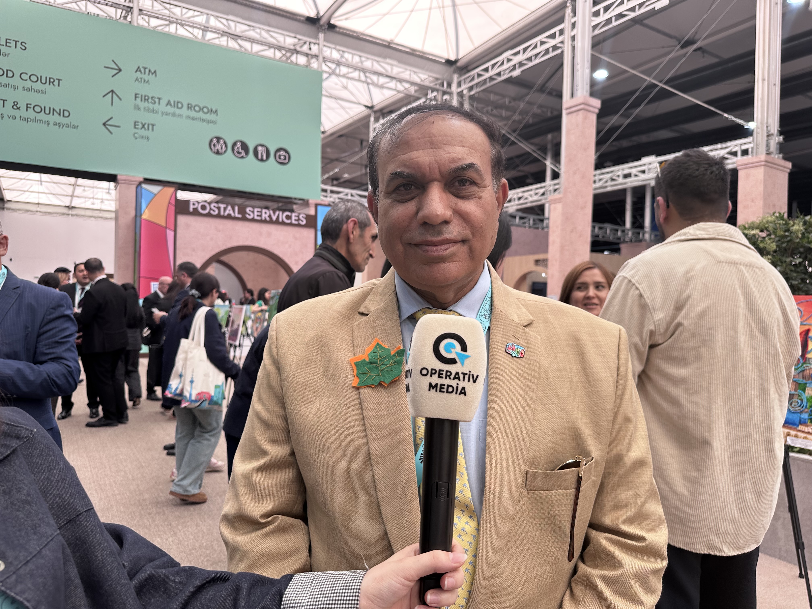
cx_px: 406
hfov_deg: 71.6
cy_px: 304
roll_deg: -1.8
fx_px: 563
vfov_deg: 56.8
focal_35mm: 24
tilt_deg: -0.5
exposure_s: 1/191
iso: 64
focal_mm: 6.86
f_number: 1.78
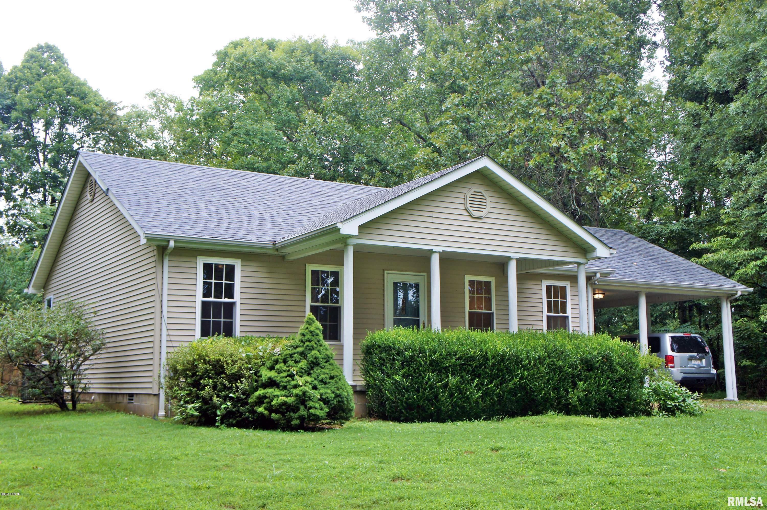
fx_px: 862
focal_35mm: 40
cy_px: 255
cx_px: 384
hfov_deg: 48.0
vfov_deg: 33.0
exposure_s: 1/100
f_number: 5.6
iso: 200
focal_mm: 27
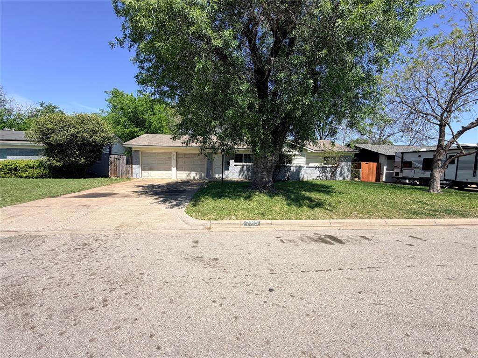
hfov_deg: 102.1
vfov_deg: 85.6
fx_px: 193
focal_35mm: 14
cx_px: 239
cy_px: 179
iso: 20
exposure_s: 1/770
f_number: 2.2
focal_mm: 2.22
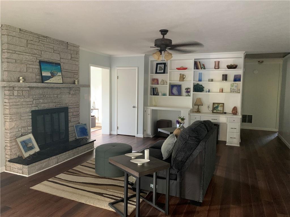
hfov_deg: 67.3
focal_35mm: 26
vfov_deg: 53.1
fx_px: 218
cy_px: 108
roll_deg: -0.7
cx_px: 145
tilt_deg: -6.1
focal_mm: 4.25
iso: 400
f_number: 1.8
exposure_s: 1/31
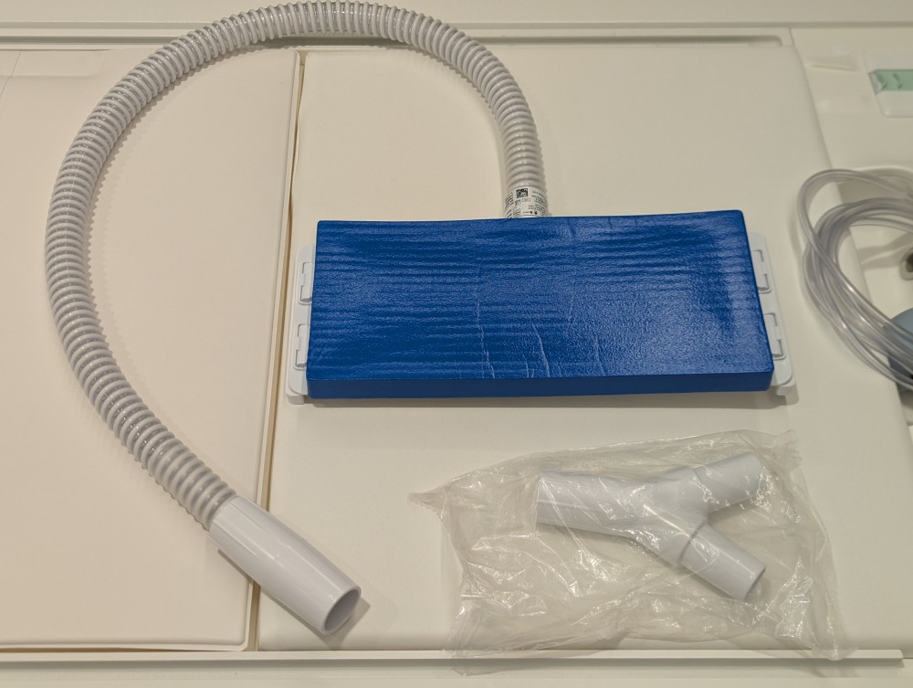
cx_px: 456
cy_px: 344
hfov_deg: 39.6
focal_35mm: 48
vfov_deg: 30.3
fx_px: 1268
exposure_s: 1/38.7
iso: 49
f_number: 1.85
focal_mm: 6.81
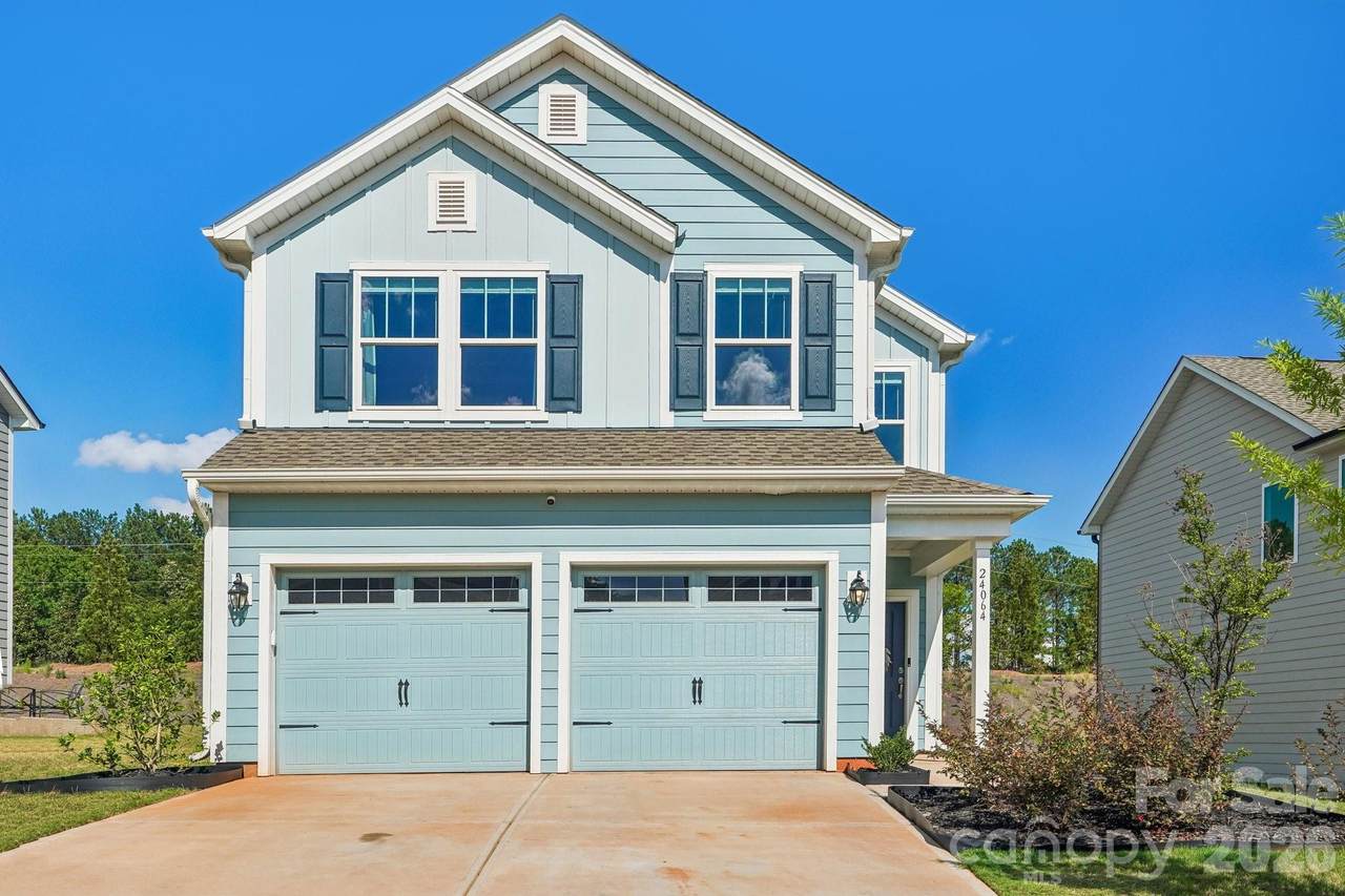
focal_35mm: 30
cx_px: 672
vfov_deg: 43.6
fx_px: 1121
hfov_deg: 61.9
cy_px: 448
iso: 100
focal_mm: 20
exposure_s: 1/350
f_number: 8
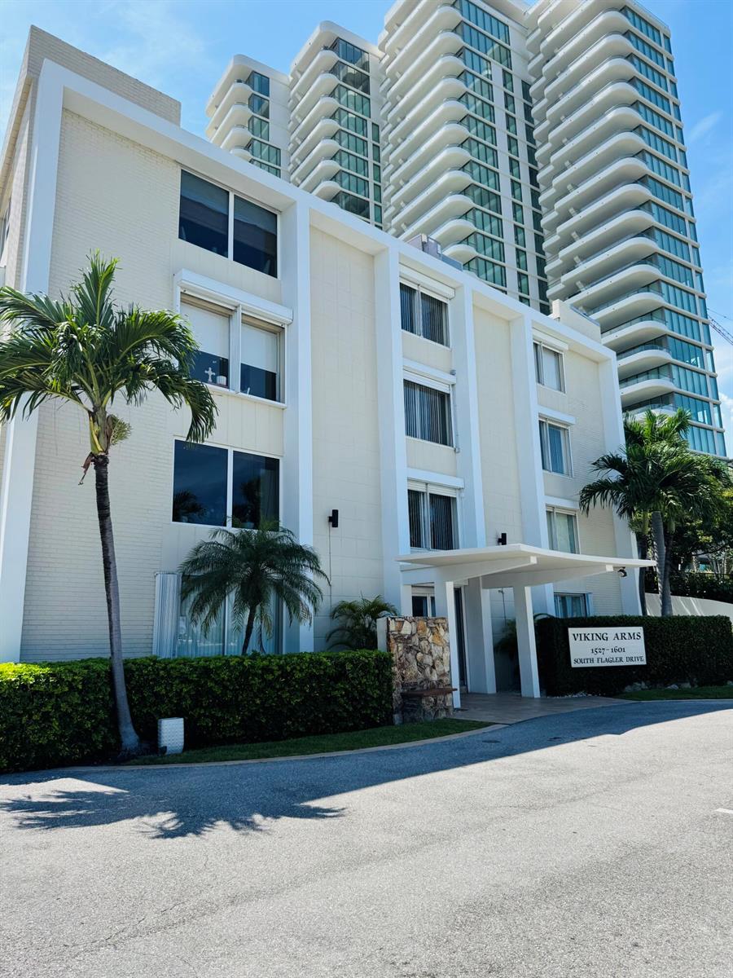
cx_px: 366
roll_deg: +2.6
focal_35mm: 24
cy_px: 489
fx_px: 678
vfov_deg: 71.6
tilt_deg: +11.5
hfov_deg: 56.8
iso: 80
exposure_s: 1/3802
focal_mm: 6.76
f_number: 1.78
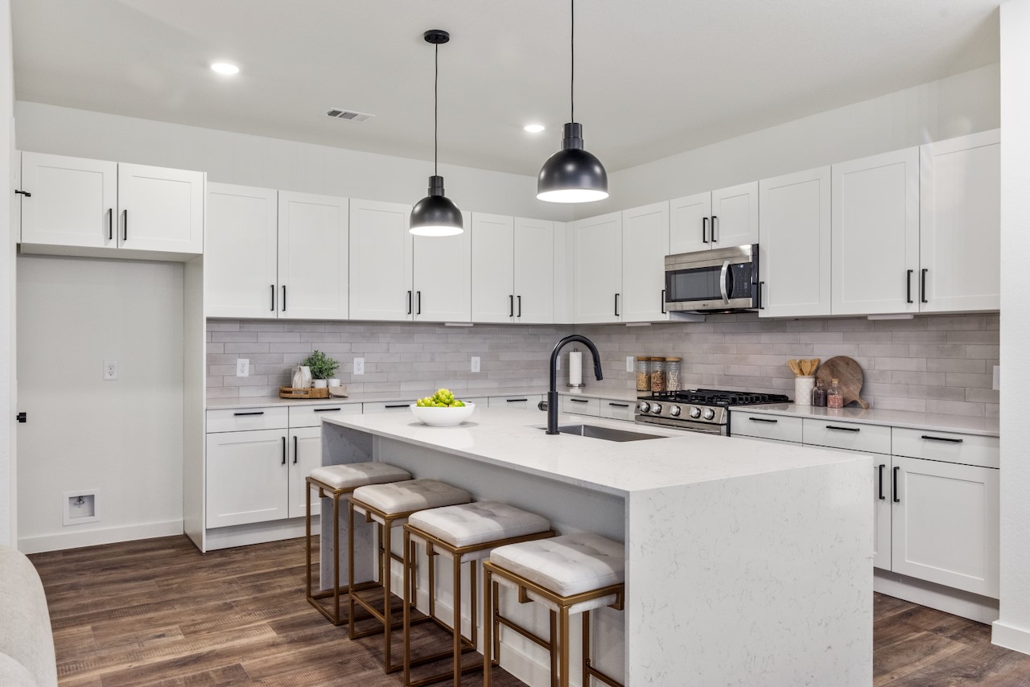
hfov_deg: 70.4
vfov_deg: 50.4
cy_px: 344
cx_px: 515
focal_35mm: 26
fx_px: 730
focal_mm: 17
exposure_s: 1/1.25
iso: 500
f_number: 10
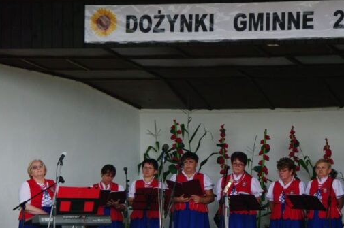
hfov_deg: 9.5
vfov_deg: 6.3
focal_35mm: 217
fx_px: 2068
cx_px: 247
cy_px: 160
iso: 280
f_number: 4.5
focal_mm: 95
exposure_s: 1/250
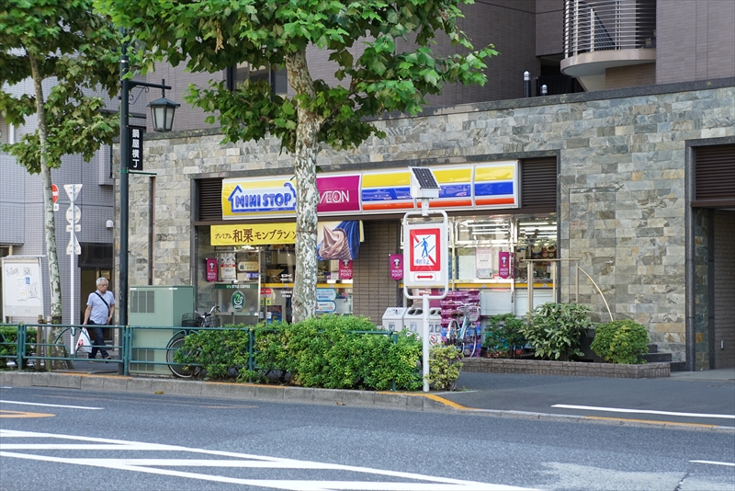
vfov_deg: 16.7
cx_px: 368
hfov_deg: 24.8
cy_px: 246
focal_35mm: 82
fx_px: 1675
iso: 200
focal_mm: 55
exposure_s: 1/100
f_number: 5.6
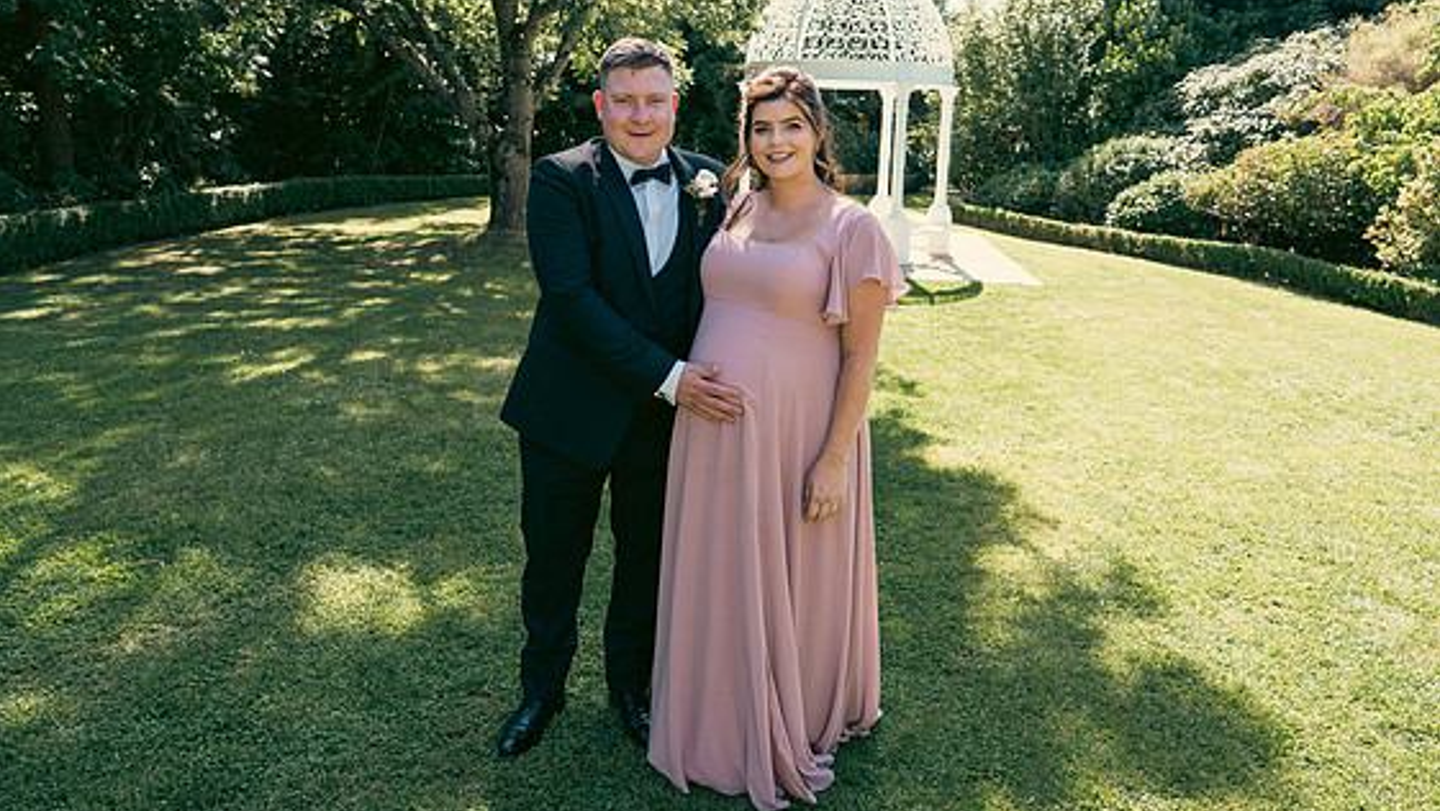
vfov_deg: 44.2
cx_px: 698
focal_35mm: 26
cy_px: 322
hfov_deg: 71.9
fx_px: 993
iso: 200
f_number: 3.5
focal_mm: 24
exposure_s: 1/500
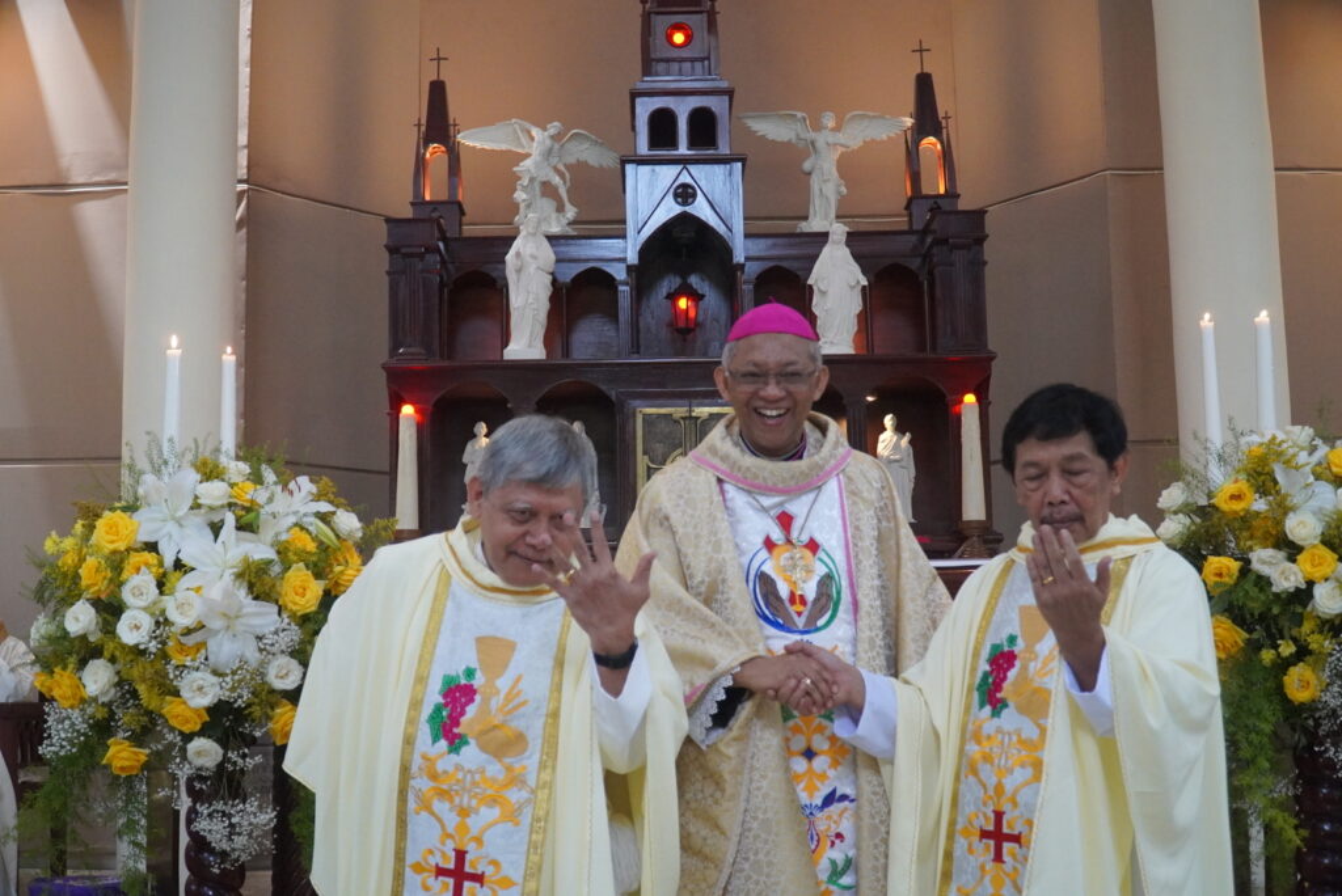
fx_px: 1566
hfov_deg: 46.4
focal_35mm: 42
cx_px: 671
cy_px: 448
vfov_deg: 31.9
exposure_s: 1/160
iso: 4000
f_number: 4
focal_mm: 28
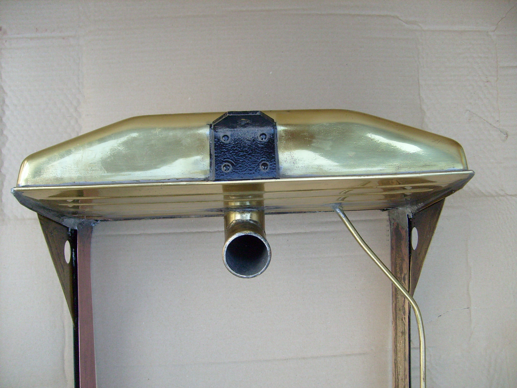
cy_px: 194
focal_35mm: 35
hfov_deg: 52.6
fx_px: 523
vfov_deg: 40.7
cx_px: 258
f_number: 2.8
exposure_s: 1/250
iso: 80
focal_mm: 5.8
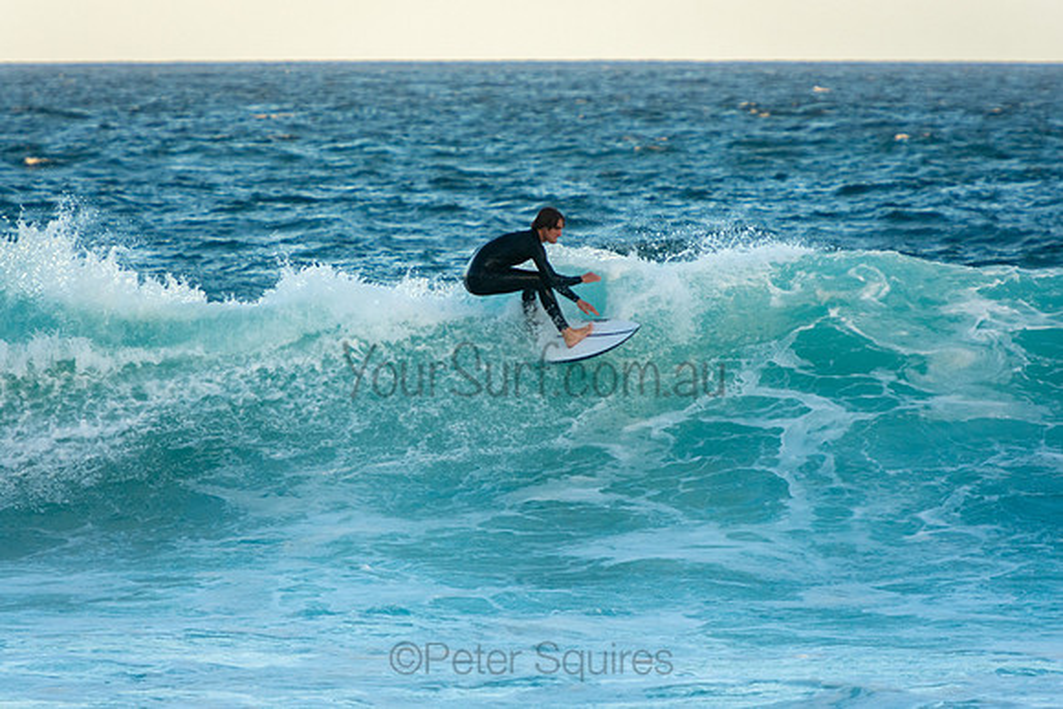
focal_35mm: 488
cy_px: 354
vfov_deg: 2.8
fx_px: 14422
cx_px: 532
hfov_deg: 4.2
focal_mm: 320
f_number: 5.6
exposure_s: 1/800
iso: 500
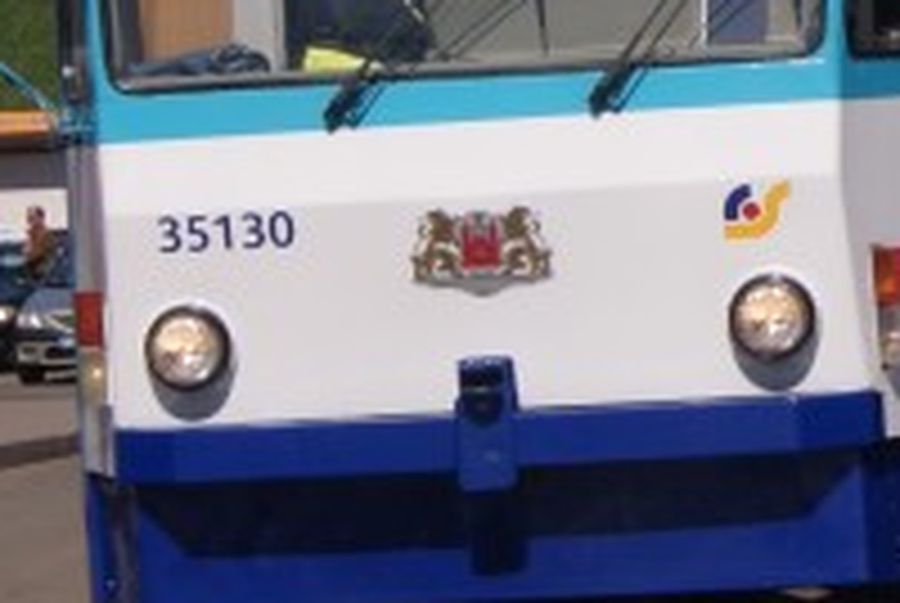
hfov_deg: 8.8
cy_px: 164
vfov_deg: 6.0
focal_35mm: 230
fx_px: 5758
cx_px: 1148
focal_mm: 30
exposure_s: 1/125
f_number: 11
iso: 100
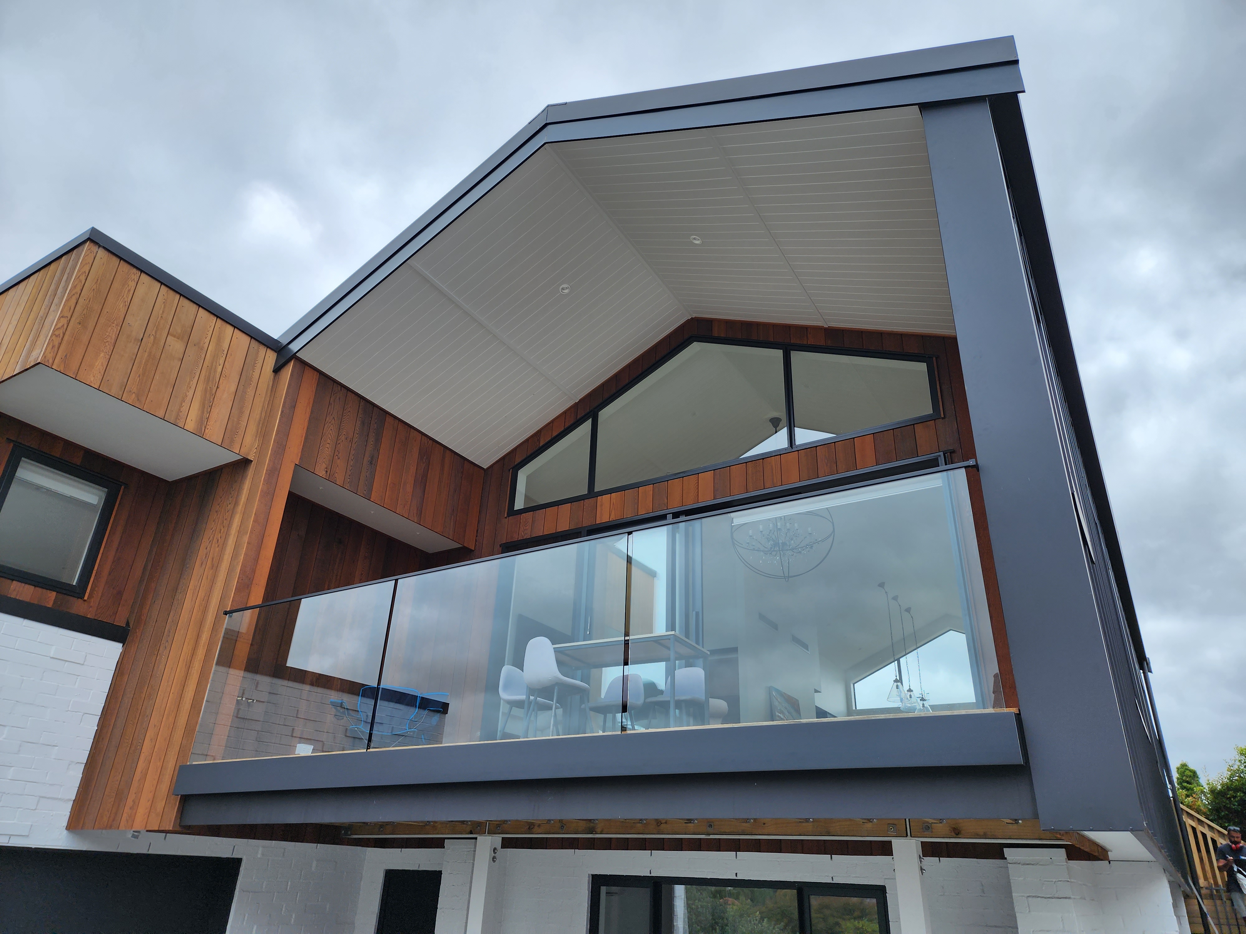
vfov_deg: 58.9
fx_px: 828
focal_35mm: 23
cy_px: 467
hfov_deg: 73.9
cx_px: 623
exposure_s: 1/1163
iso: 12
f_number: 1.8
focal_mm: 6.4
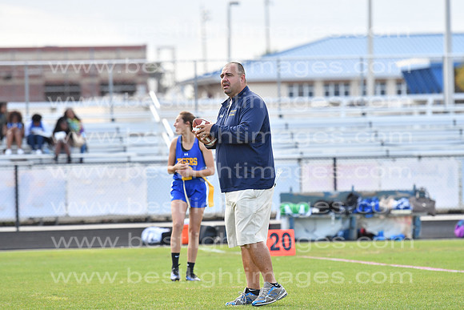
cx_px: 232
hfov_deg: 7.6
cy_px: 155
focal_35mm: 270
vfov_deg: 5.1
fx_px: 3481
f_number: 4
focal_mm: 180
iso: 800
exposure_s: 1/1600
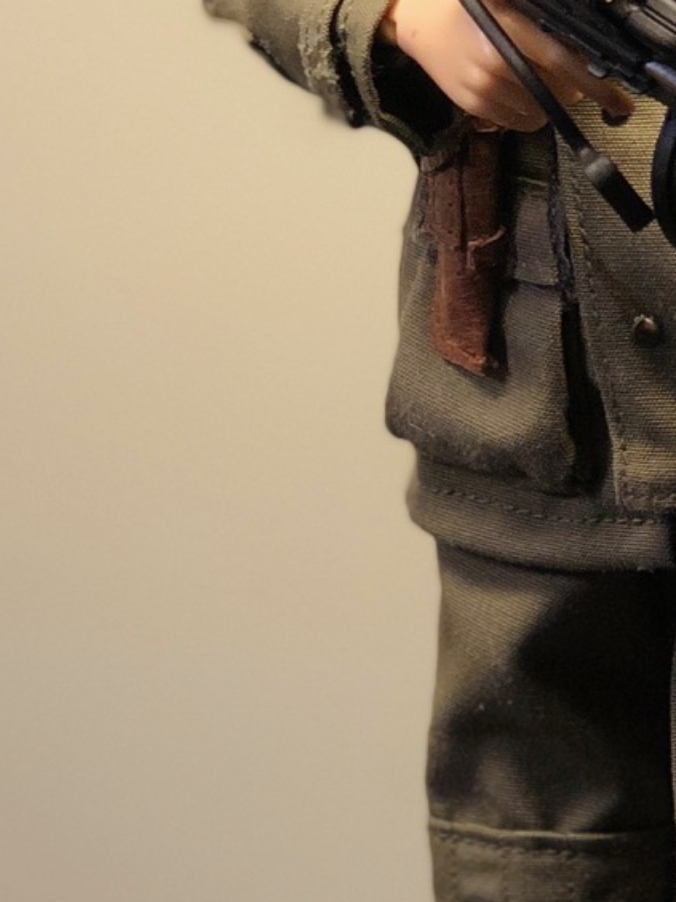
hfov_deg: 8.0
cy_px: 462
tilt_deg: -5.6
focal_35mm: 186
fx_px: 4843
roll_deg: -1.9
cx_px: 574
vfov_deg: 10.6
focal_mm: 6
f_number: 2.4
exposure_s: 1/50
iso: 25
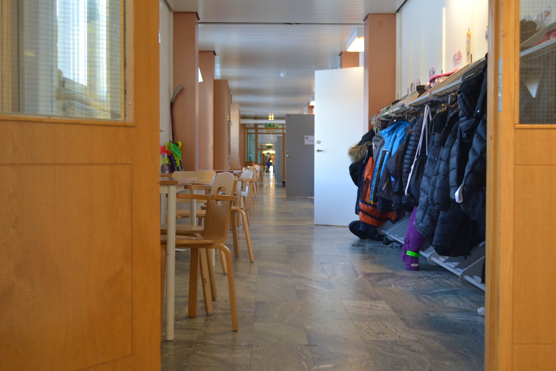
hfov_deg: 41.1
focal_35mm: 48
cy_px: 186
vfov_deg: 28.1
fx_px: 741
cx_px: 278
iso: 800
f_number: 4.8
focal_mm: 32
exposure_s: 1/50
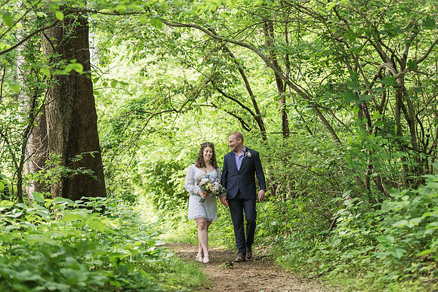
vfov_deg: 16.8
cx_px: 219
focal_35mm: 81
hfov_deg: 24.9
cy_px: 138
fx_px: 991
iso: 640
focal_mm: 75
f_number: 2.8
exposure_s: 1/320
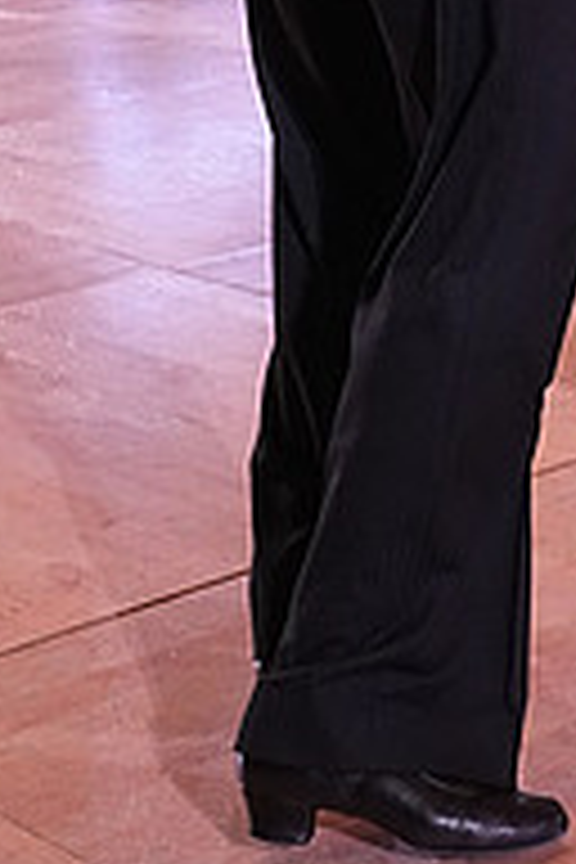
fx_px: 2688
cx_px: 727
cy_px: -378
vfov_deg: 16.8
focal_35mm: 112
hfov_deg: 11.9
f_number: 5
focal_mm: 25
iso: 3200
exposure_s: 1/400
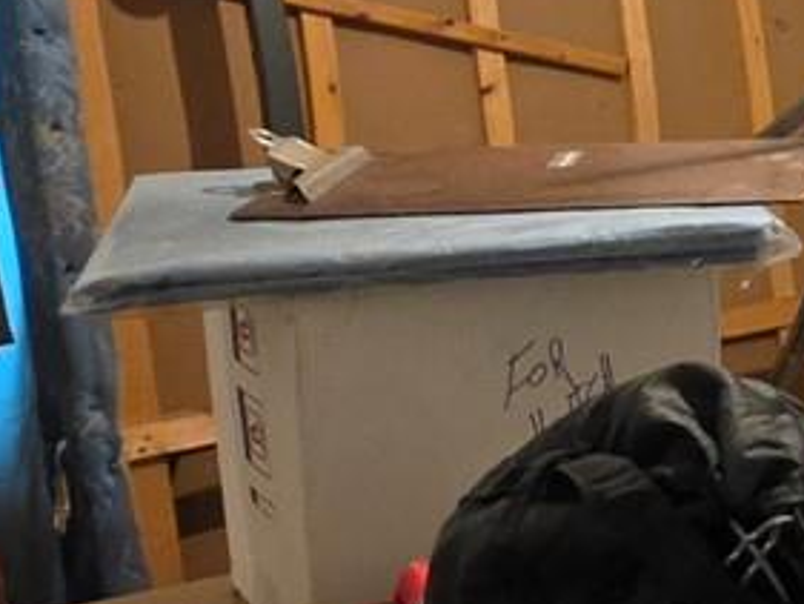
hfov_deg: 20.1
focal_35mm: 74
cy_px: 120
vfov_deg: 19.7
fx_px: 1719
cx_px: 1393
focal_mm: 2.2
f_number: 1.9
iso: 640
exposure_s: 1/60
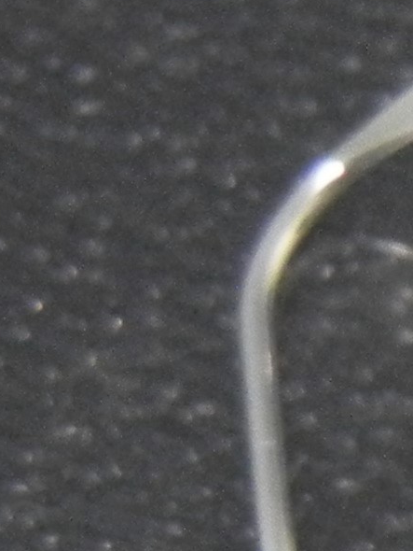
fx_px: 6359
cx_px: 1606
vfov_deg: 4.9
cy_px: 744
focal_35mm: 400
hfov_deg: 3.5
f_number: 8
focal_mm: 10.6
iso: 800
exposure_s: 1/30
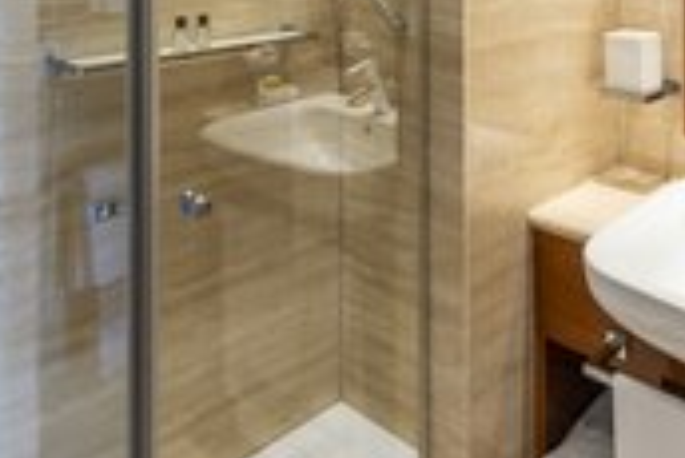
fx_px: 743
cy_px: -52
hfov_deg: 49.0
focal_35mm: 39
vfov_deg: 30.5
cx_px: 434
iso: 100
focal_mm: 14
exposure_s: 1
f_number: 11
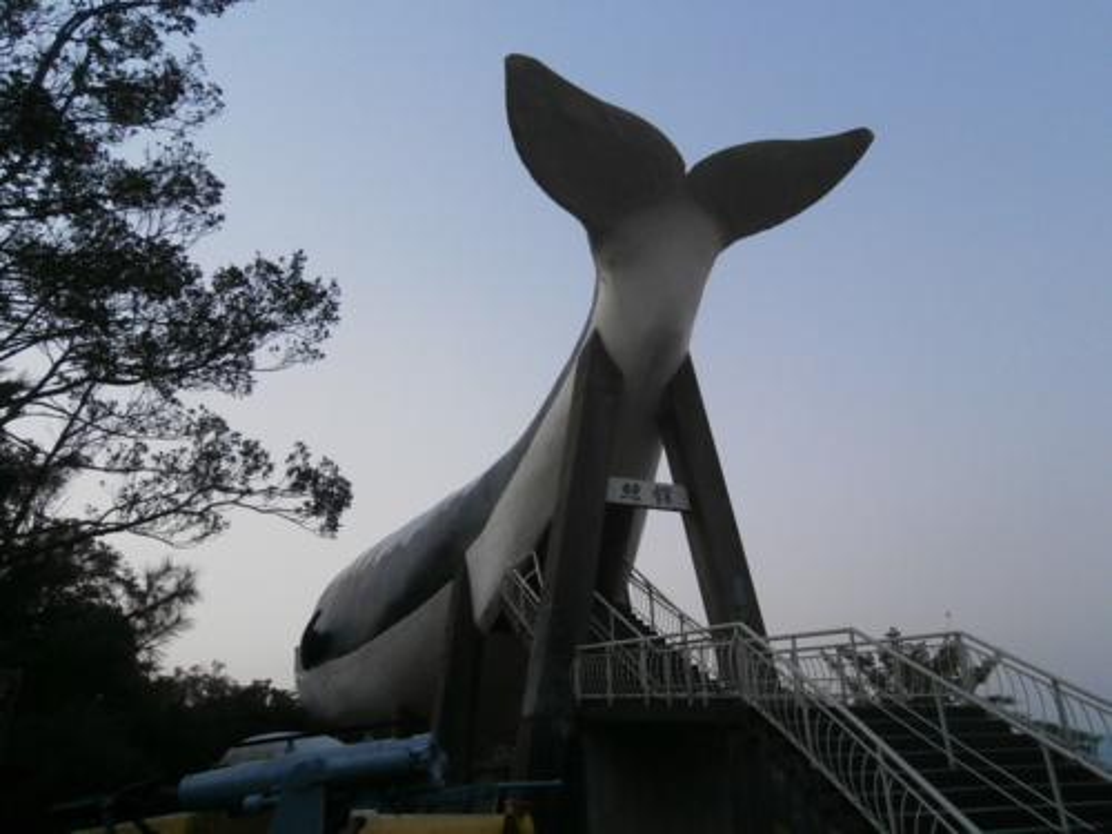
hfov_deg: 67.3
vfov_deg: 53.1
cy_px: 417
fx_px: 835
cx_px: 556
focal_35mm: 26
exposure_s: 1/30
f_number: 2.8
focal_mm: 4.7
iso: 160
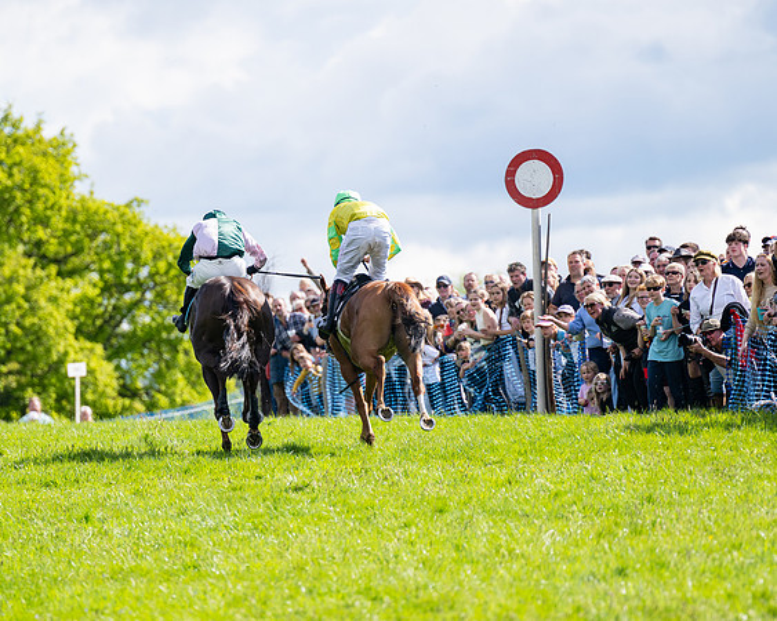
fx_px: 8725
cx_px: 291
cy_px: 359
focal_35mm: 380
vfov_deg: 4.1
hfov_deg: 5.1
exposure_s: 1/1600
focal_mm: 280
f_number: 4
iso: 200
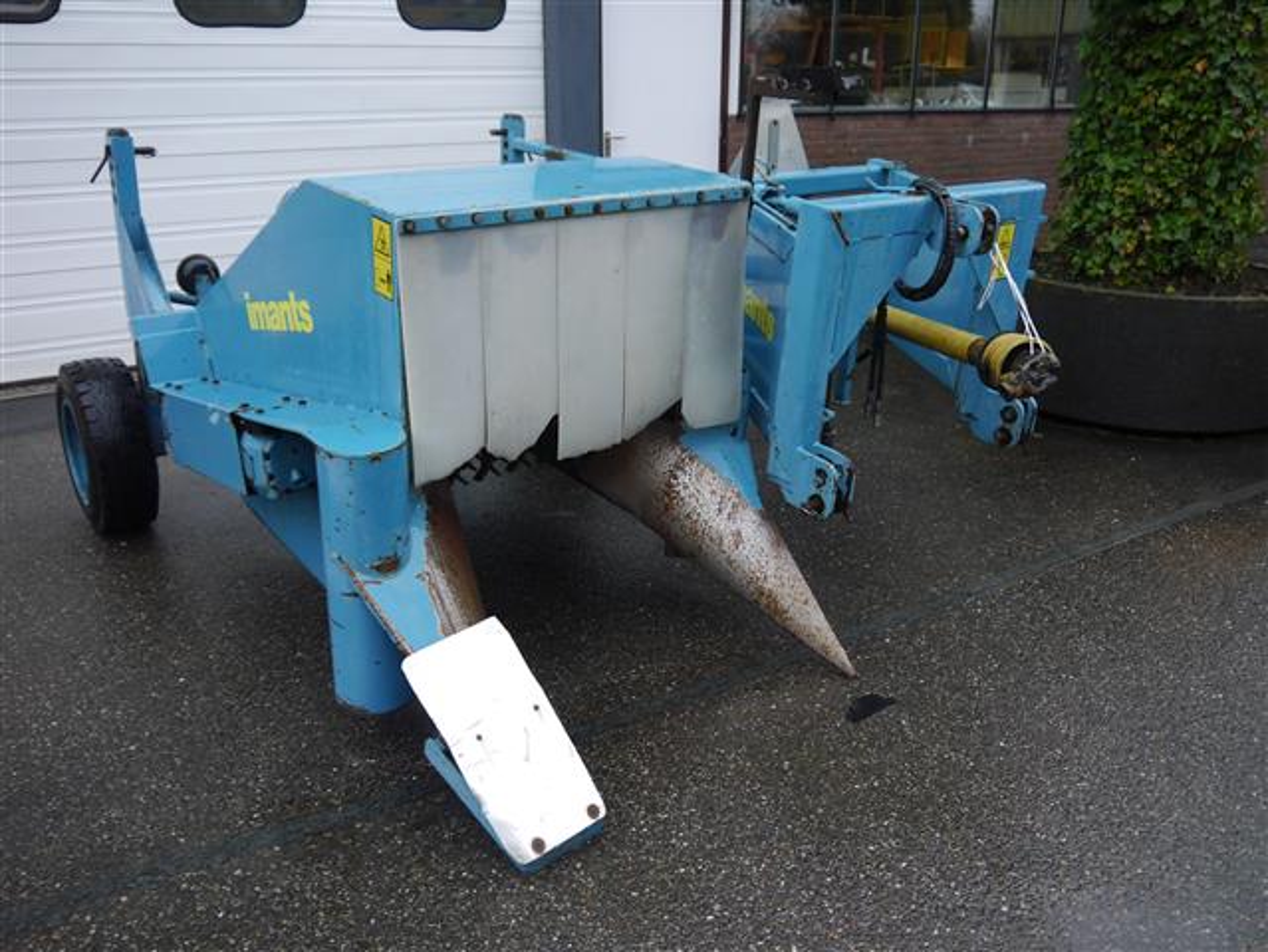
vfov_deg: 49.8
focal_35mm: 28
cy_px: 476
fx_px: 1026
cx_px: 634
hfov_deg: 63.4
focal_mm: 14
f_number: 3.5
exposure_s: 1/60
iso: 500
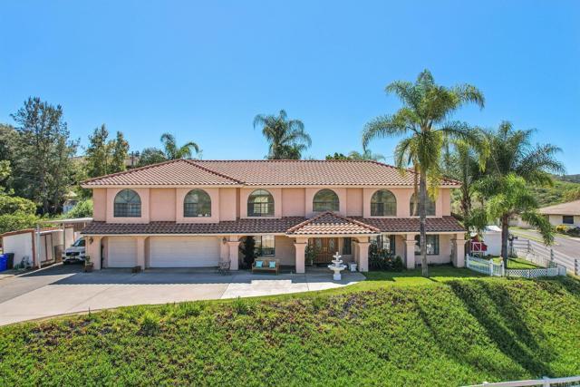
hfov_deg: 78.6
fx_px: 355
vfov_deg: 57.3
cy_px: 194
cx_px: 290
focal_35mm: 22
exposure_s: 1/1500
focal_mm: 8.4
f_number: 2.8
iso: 100
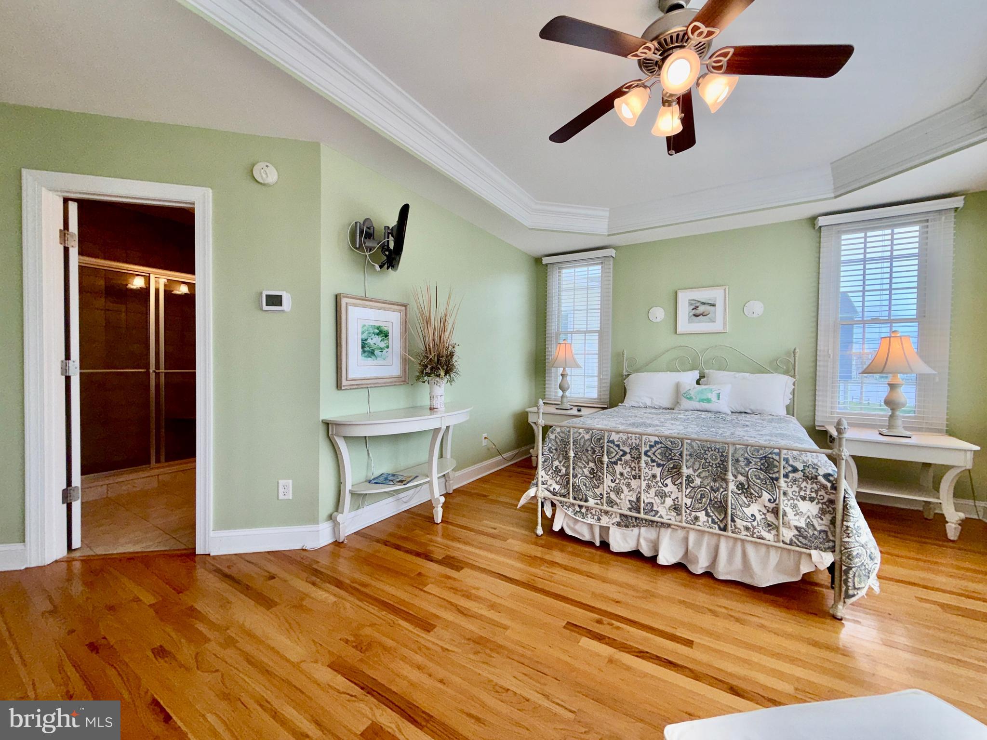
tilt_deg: +0.5
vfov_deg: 85.7
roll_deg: -0.7
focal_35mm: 14
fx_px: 399
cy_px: 370
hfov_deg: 102.1
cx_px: 494
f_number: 2.2
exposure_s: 1/120
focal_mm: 2.22
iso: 25
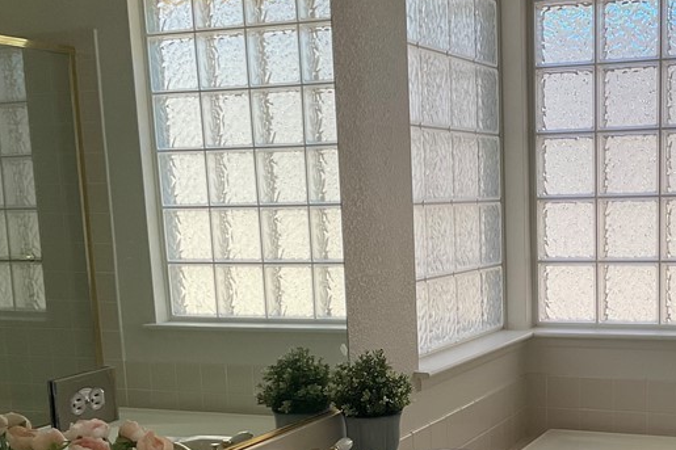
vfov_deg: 22.3
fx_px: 1126
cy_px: 363
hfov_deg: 32.9
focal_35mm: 60
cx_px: 495
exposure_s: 1/120
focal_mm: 3
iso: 40
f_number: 1.8
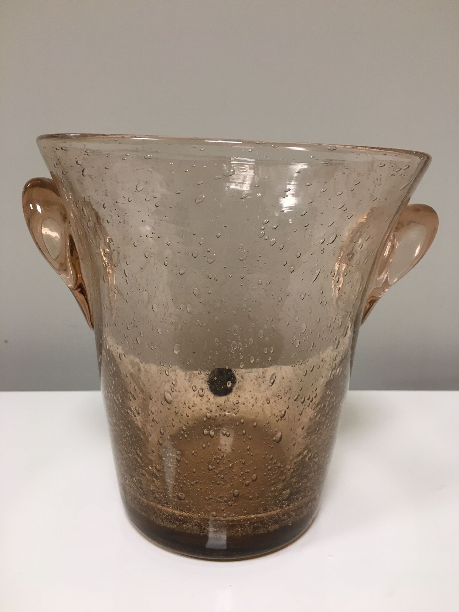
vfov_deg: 61.7
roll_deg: -0.6
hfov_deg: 48.2
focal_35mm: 29
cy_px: 306
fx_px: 513
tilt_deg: -12.7
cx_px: 230
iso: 50
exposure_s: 1/33
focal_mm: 4.15
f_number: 2.2
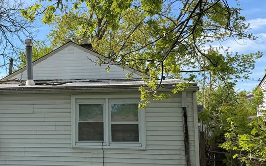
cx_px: 52
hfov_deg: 40.1
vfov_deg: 26.8
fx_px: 348
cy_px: 93
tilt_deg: +5.9
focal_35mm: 48
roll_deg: -0.5
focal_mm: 6.76
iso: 80
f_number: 1.78
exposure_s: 1/3021
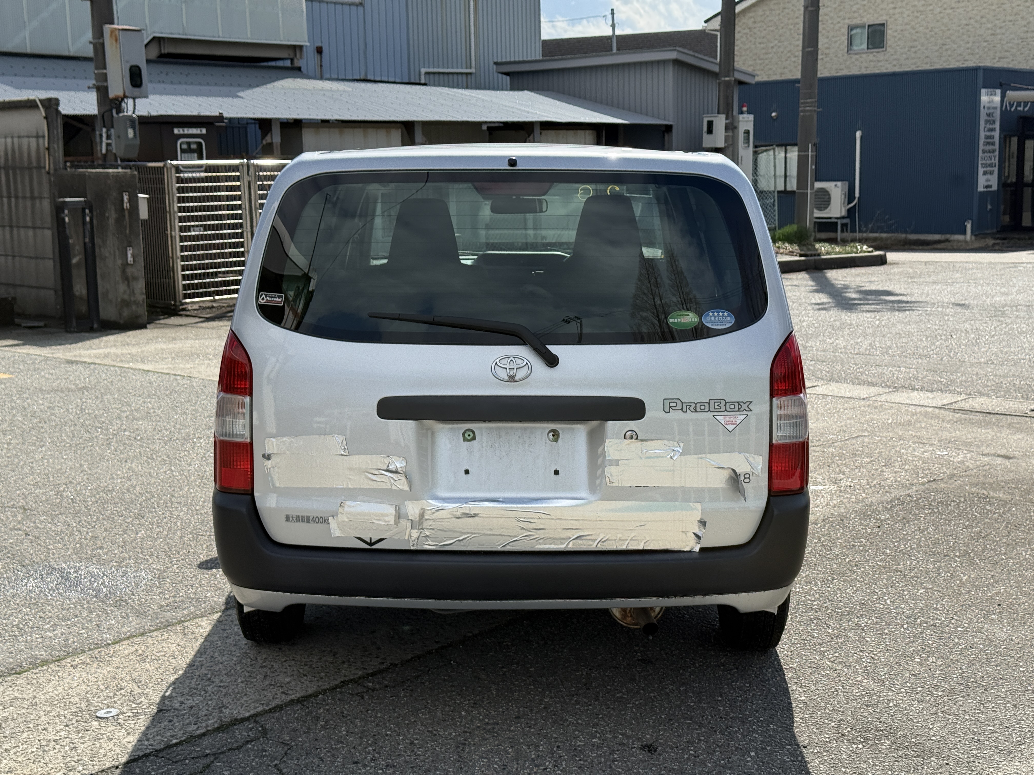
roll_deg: +1.3
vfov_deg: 30.3
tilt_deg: -8.1
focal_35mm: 48
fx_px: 1434
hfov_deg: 39.7
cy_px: 388
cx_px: 517
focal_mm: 6.76
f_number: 1.78
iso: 64
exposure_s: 1/5587
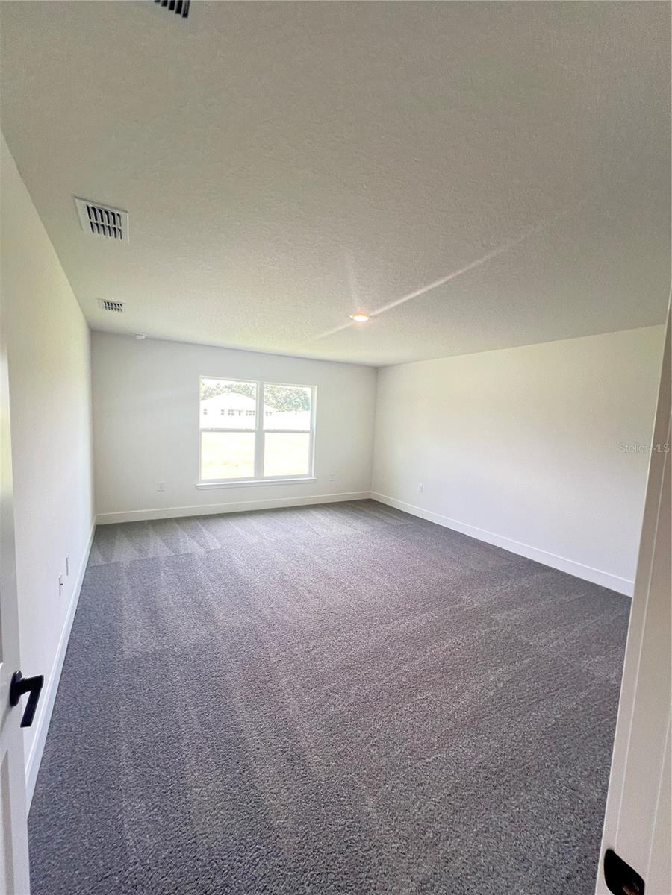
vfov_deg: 106.2
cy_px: 448
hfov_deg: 89.9
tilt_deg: -3.0
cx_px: 336
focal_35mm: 13
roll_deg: -2.5
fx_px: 336
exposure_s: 1/60
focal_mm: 1.57
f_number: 1.8
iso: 160
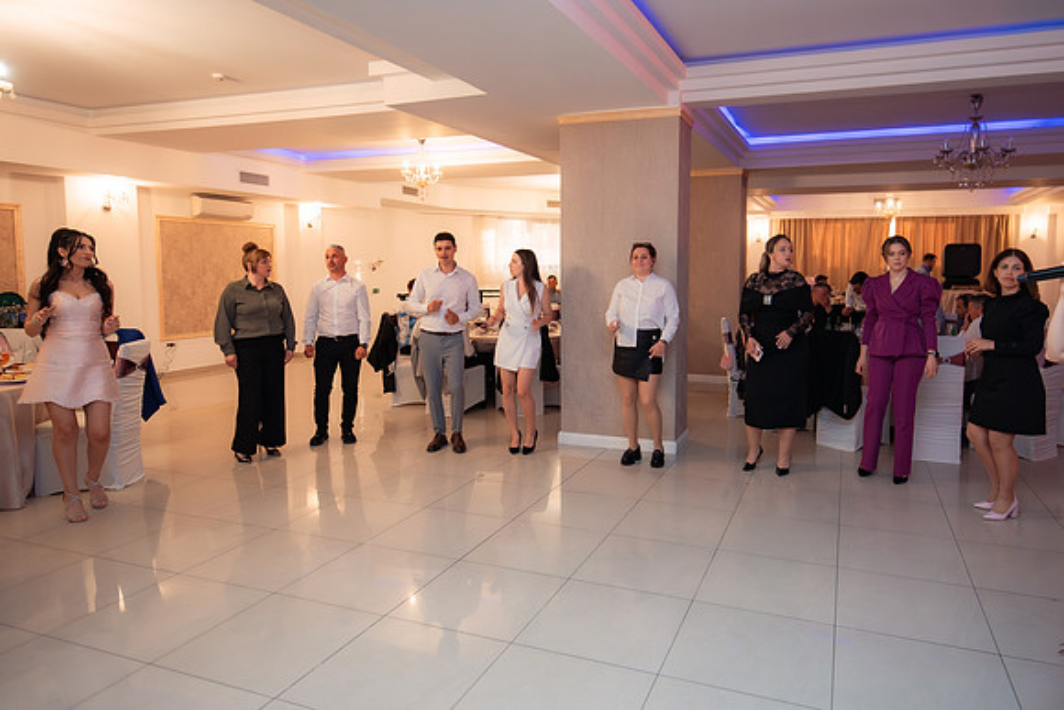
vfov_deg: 55.6
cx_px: 584
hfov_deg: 76.5
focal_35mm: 23
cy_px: 331
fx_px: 672
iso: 1600
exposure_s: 1/200
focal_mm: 20
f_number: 2.8
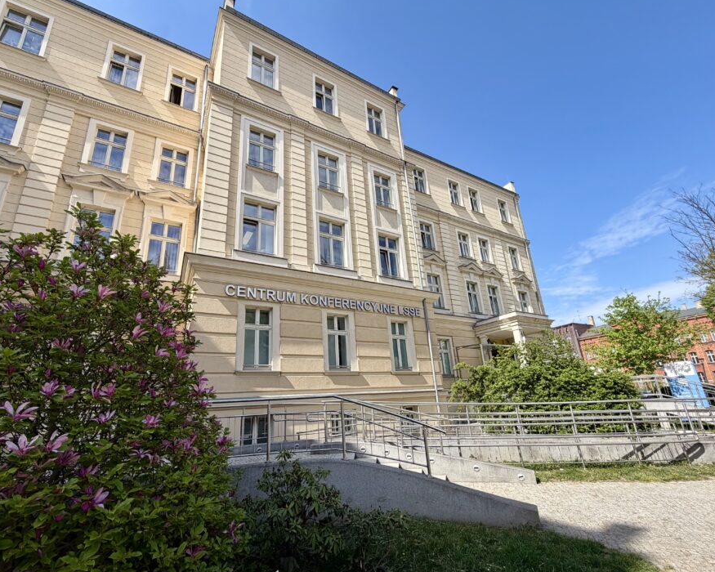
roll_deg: +3.5
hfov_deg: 93.1
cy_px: 304
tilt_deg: +17.4
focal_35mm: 16
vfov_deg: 80.3
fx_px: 339
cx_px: 351
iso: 32
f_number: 2.2
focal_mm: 2.22
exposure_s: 1/770
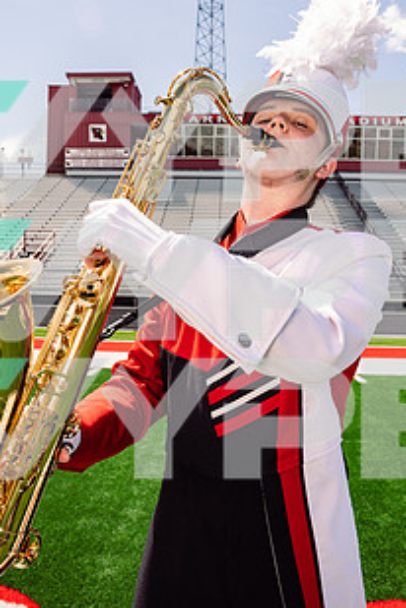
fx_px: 592
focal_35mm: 35
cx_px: 205
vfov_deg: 54.4
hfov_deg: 37.9
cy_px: 281
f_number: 7.1
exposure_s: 1/200
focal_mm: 24
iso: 64
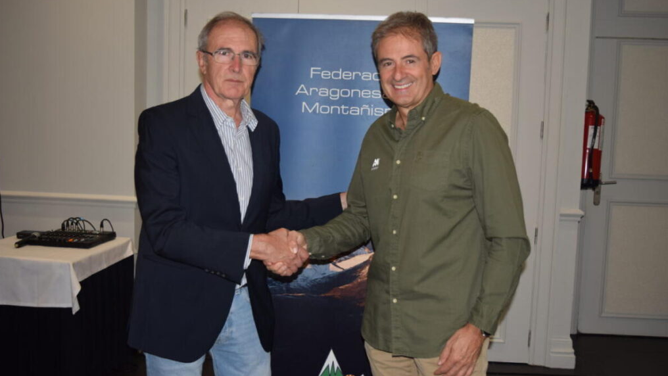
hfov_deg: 52.8
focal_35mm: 38
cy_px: 180
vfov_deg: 31.2
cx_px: 333
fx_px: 673
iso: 400
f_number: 4
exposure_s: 1/200
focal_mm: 24
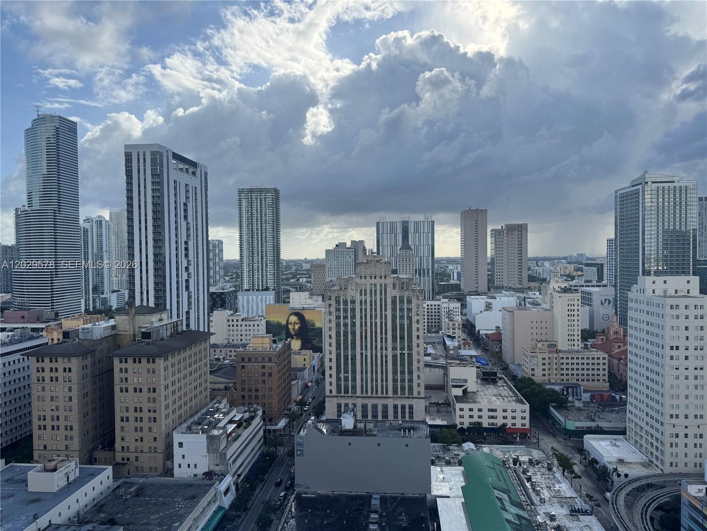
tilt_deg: -1.6
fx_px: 490
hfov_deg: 71.6
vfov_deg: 56.8
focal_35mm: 24
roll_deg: +0.9
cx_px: 354
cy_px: 266
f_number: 1.78
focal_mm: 6.76
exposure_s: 1/4310
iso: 80
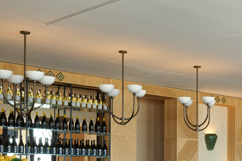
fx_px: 558
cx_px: 289
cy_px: 176
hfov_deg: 22.6
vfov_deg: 16.0
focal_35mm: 83
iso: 200
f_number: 14
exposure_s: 1
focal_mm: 30
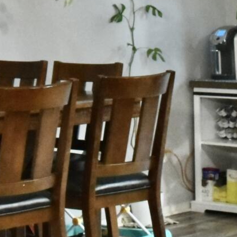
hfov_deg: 12.0
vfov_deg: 12.0
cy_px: 50
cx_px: 192
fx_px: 1123
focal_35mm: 145
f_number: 5.6
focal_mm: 16
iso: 4500
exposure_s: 1/25
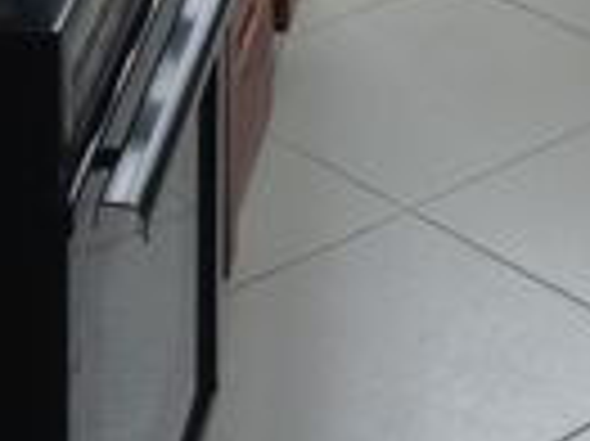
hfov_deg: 11.4
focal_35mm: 169
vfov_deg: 8.1
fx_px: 2878
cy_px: -626
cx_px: 772
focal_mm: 3.3
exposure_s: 1/160
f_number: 2.4
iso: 25
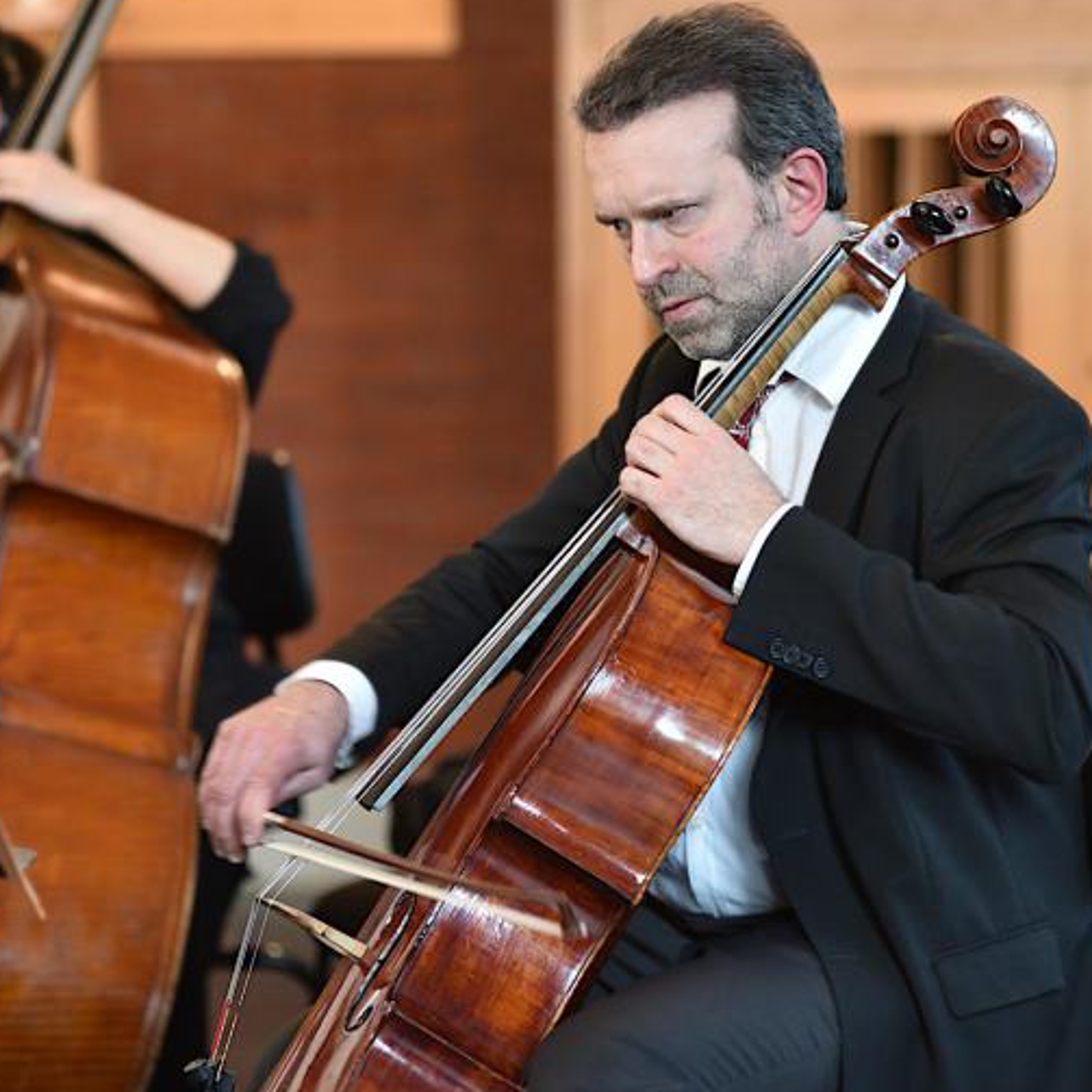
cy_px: 546
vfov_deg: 10.3
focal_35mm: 169
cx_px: 662
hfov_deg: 10.3
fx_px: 6032
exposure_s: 1/50
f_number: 3.2
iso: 1600
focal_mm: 125
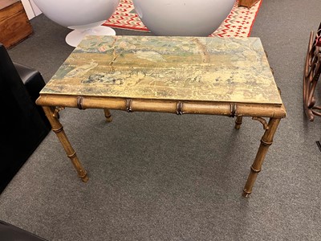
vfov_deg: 53.1
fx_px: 241
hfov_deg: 67.3
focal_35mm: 26
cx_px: 160
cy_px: 120
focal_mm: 5.1
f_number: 1.6
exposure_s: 1/50
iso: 320
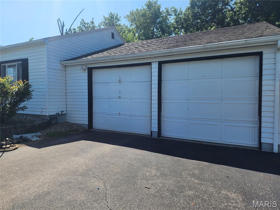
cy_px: 105
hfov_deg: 73.9
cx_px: 140
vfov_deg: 58.9
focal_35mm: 23
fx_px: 186
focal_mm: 6.4
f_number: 1.8
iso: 12
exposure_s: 1/955
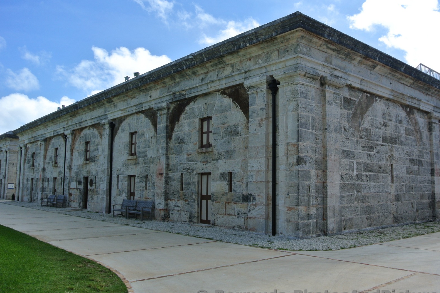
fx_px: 391
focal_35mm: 32
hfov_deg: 58.6
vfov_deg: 41.1
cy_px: 143
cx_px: 239
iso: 100
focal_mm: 11
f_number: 5
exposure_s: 1/800
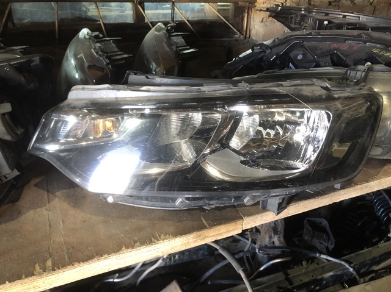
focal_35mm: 28
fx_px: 316
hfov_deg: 63.5
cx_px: 196
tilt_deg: -26.8
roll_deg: +0.1
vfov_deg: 49.7
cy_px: 146
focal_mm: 3.99
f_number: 1.8
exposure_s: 1/17
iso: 100
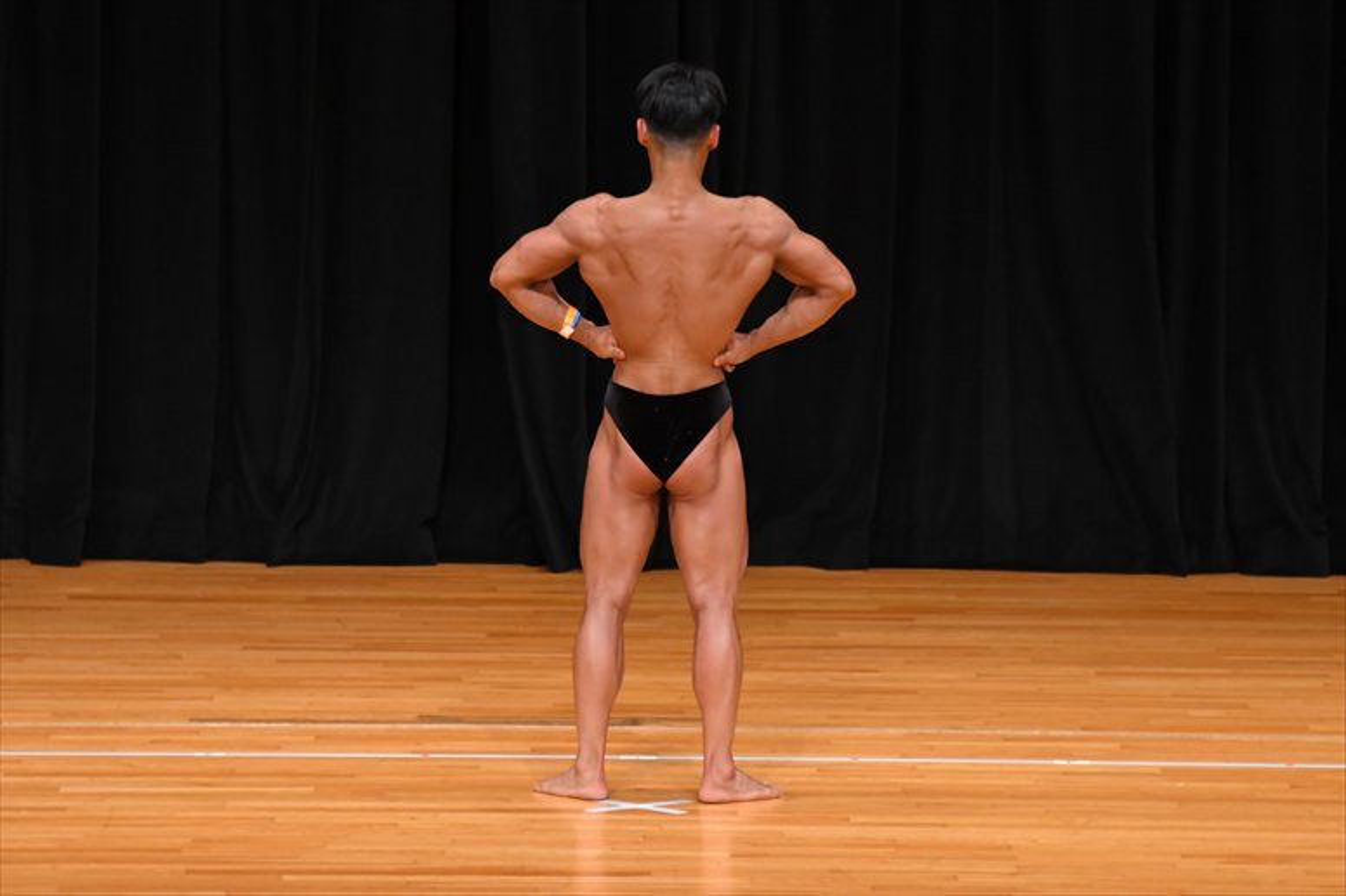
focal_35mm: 270
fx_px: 10090
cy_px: 448
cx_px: 673
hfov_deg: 7.6
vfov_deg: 5.1
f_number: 5.6
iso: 3200
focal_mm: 180
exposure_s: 1/400
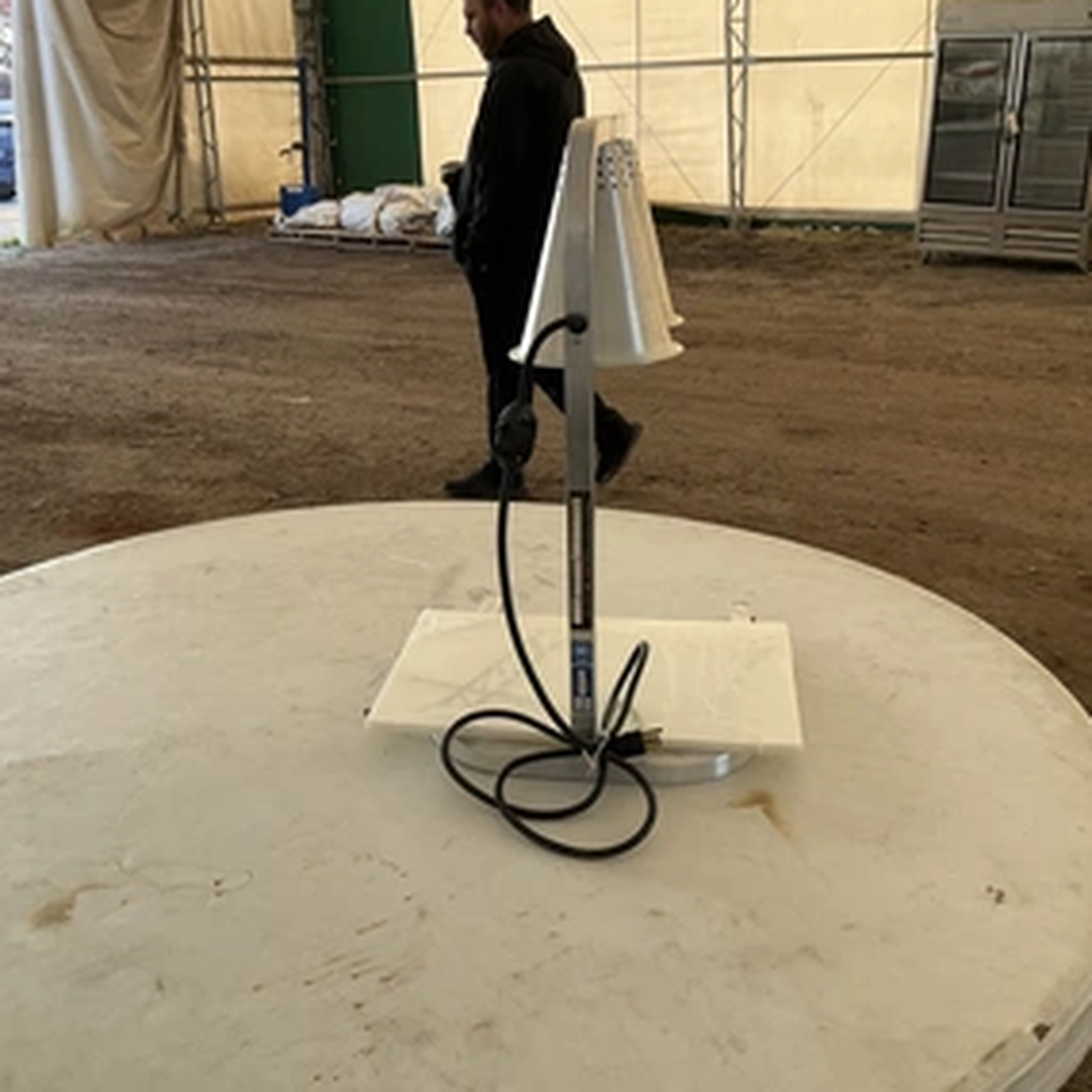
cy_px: 536
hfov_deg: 46.0
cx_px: 487
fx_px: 1285
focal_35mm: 36
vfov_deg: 46.0
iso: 25
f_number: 1.8
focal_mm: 3
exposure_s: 1/122
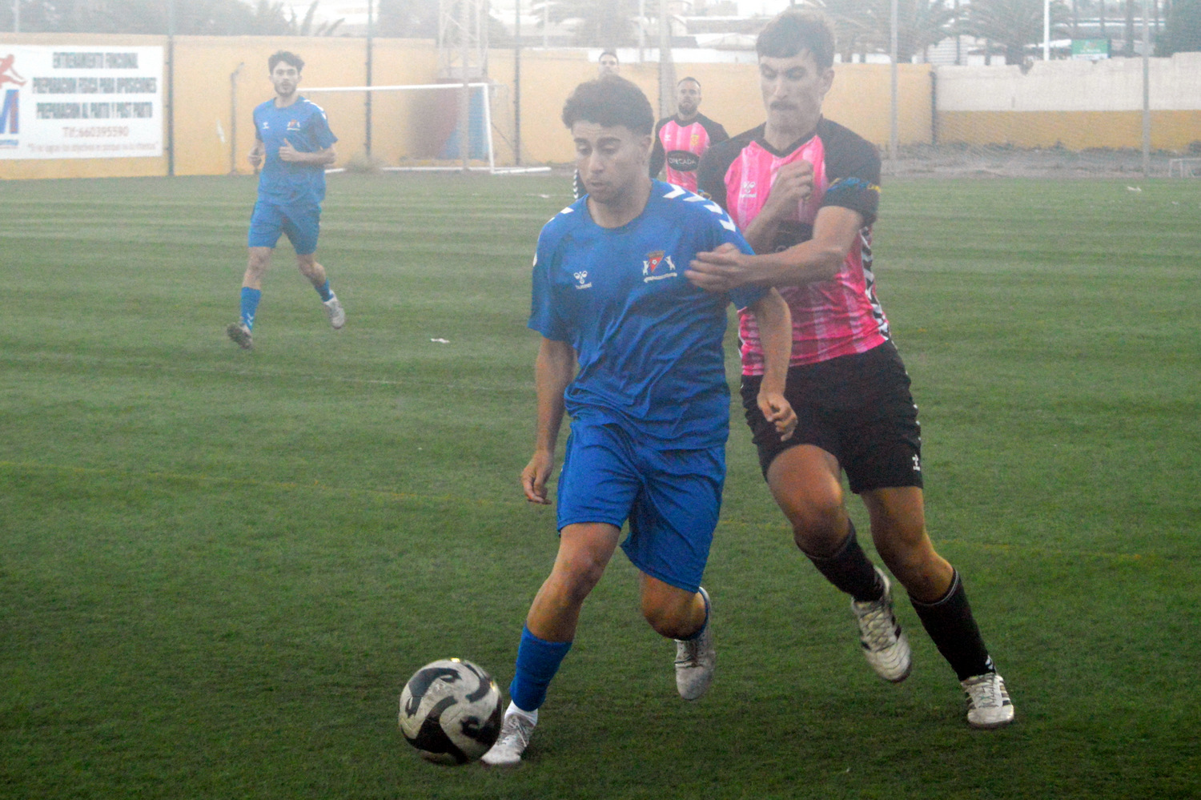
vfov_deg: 12.7
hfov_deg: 18.9
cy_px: 400
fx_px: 3602
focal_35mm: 108
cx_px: 600
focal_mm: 72
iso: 6400
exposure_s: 1/400
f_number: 9
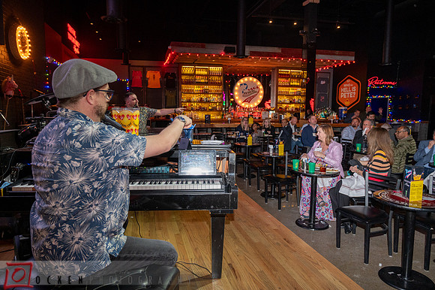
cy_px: 145
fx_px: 304
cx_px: 211
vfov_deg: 50.9
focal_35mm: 25
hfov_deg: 71.1
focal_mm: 24
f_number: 4
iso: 3200
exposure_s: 1/160
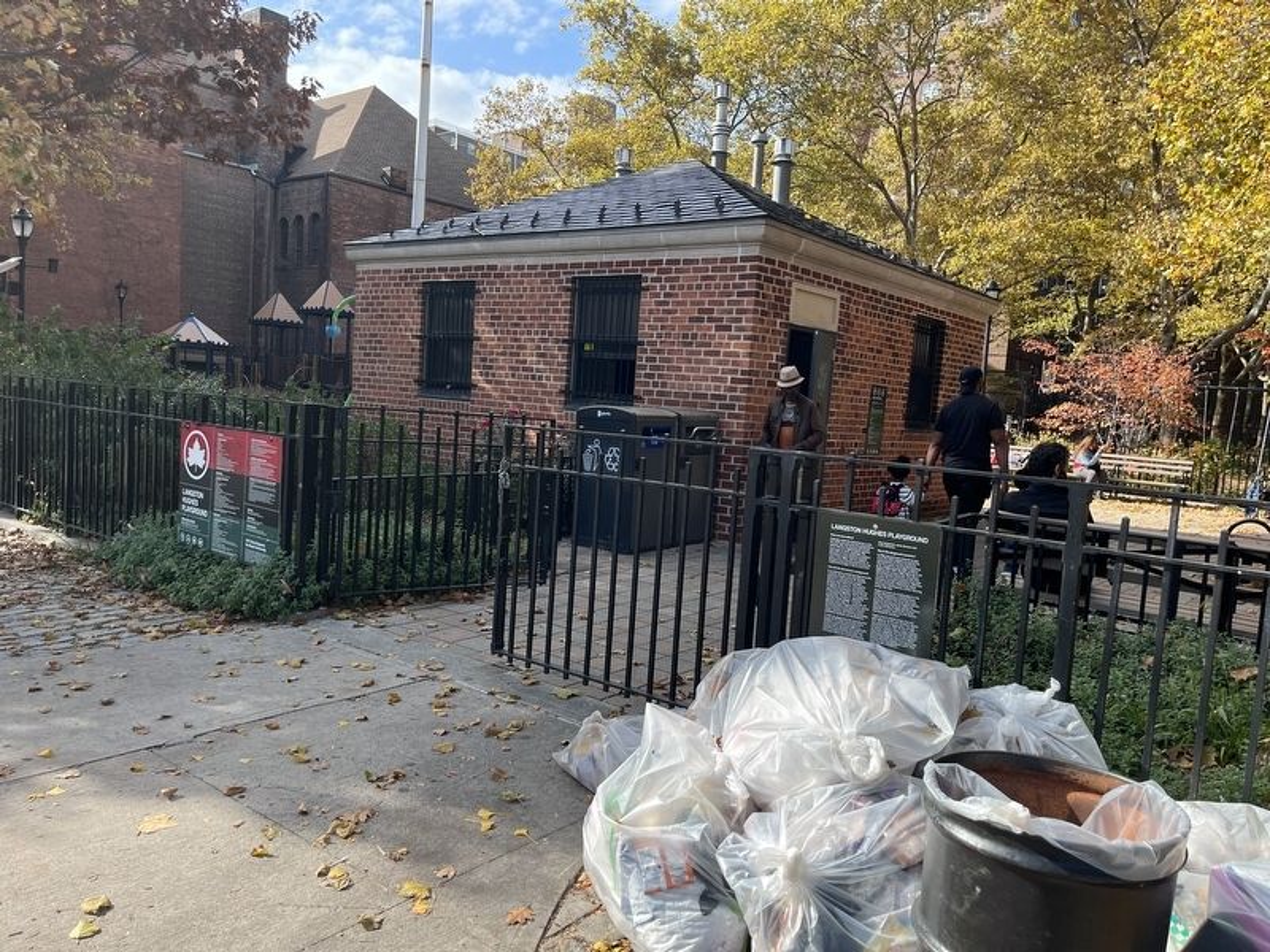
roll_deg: -1.6
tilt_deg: -3.9
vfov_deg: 53.1
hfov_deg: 67.3
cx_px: 635
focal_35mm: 26
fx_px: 954
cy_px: 476
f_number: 1.6
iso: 50
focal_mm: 5.1
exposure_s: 1/871
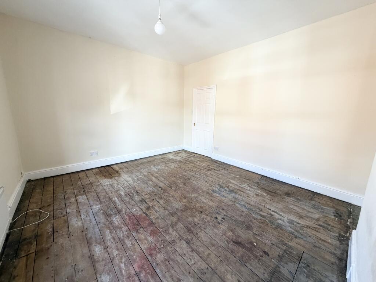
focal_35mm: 14
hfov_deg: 102.1
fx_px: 152
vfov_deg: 85.7
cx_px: 188
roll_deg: +0.8
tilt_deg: -10.4
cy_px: 141
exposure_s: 1/121
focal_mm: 2.22
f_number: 2.2
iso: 250
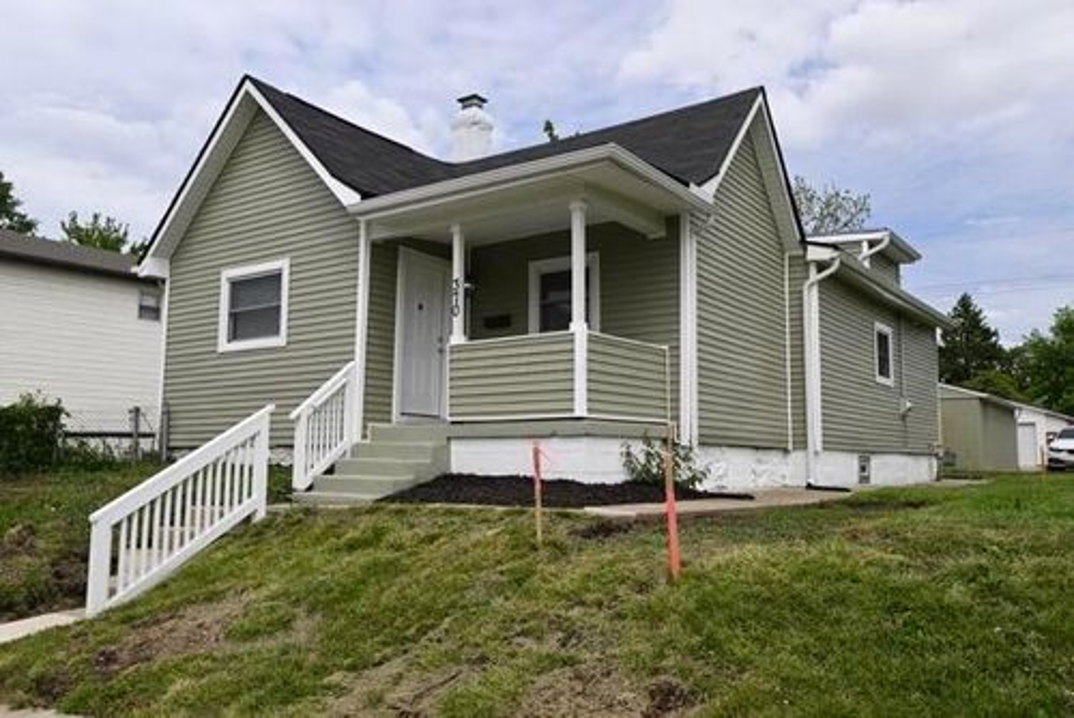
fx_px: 895
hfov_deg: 61.9
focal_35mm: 30
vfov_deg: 43.7
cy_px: 359
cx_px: 537
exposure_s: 1/320
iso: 100
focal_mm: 30
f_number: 9
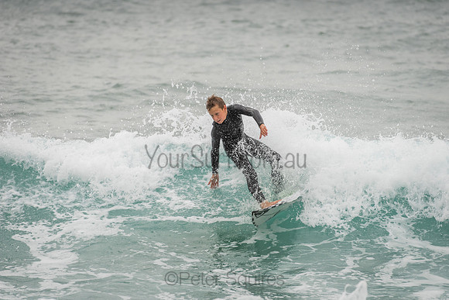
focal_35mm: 500
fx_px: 6237
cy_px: 150
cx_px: 224
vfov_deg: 2.8
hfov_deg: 4.1
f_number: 5.6
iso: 280
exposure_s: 1/2000
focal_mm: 500
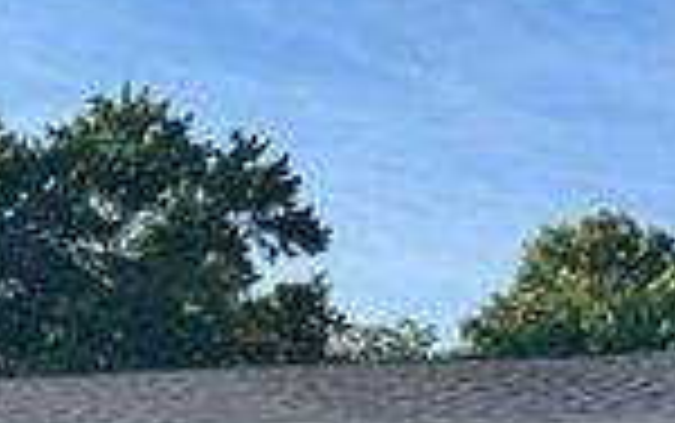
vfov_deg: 13.6
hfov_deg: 21.3
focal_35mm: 85
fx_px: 1565
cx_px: -270
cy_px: 781
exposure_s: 1/1562
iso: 80
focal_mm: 6.86
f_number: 1.78
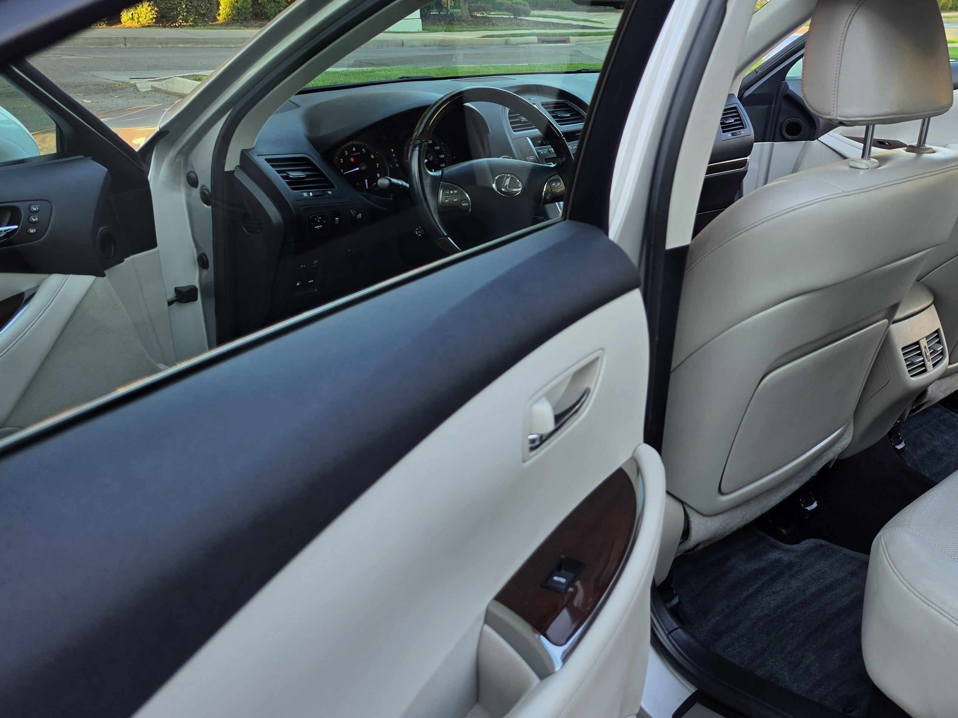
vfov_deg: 39.6
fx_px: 996
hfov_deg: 48.9
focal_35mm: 36
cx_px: 742
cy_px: 304
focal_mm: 6.5
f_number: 1.4
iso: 20
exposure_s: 1/359
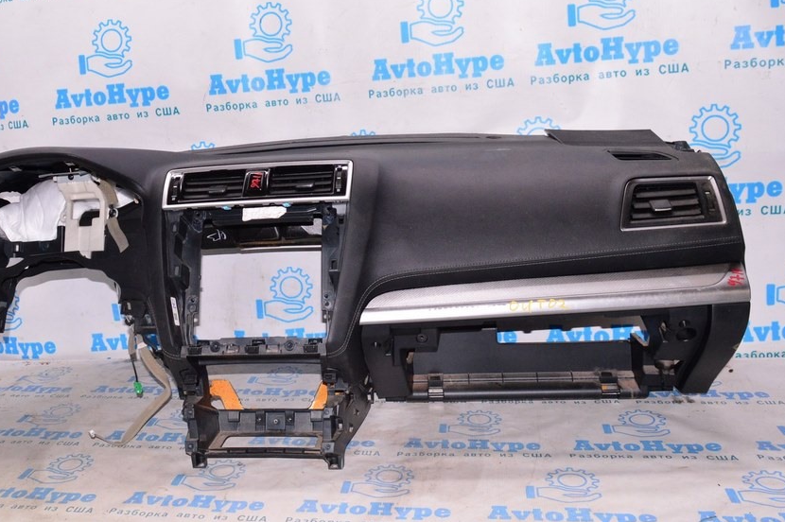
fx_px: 806
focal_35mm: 37
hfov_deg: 51.5
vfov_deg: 35.7
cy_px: 203
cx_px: 307
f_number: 8
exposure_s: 1/125
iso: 1600
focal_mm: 20
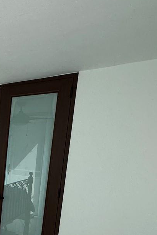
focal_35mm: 38
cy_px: 176
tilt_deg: -7.0
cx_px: -104
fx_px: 248
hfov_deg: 23.7
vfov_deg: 48.7
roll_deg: -2.8
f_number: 2.2
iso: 40
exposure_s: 1/113
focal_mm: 2.22
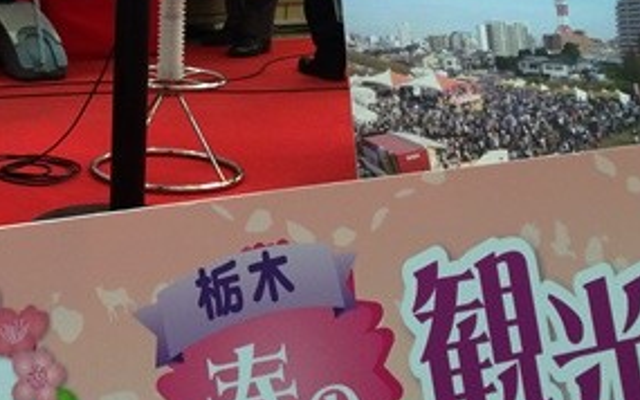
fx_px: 1203
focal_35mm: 69
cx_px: 31
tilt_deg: -7.5
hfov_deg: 28.3
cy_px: 2
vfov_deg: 18.4
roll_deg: -1.1
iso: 100
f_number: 2.2
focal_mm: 4.15
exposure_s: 1/30
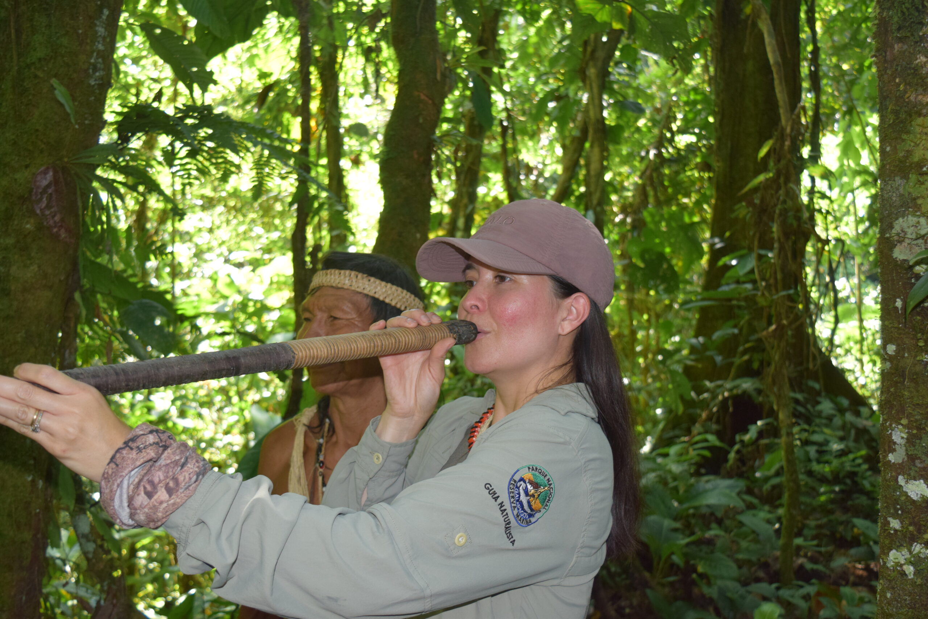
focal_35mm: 38
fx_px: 967
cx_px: 464
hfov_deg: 51.3
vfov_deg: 35.5
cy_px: 310
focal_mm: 25
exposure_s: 1/125
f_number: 5.6
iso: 720
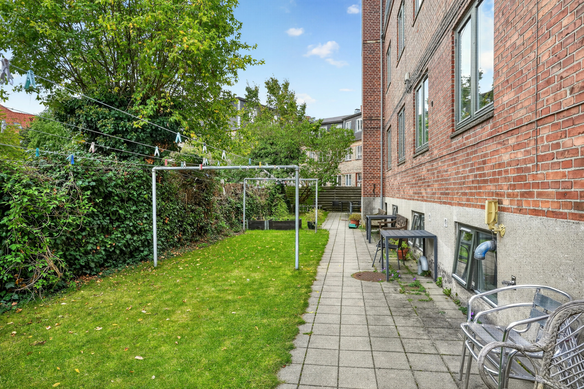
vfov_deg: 61.9
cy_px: 194
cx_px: 292
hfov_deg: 84.0
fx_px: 324
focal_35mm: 20
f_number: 8
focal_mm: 20
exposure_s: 1/20
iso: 400
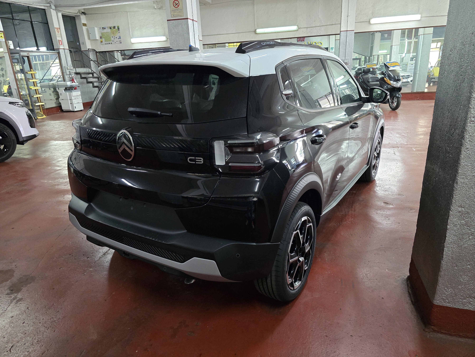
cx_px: 238
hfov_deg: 73.9
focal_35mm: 23
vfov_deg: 58.9
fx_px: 316
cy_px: 178
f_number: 1.7
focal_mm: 6.3
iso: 2000
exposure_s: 1/100
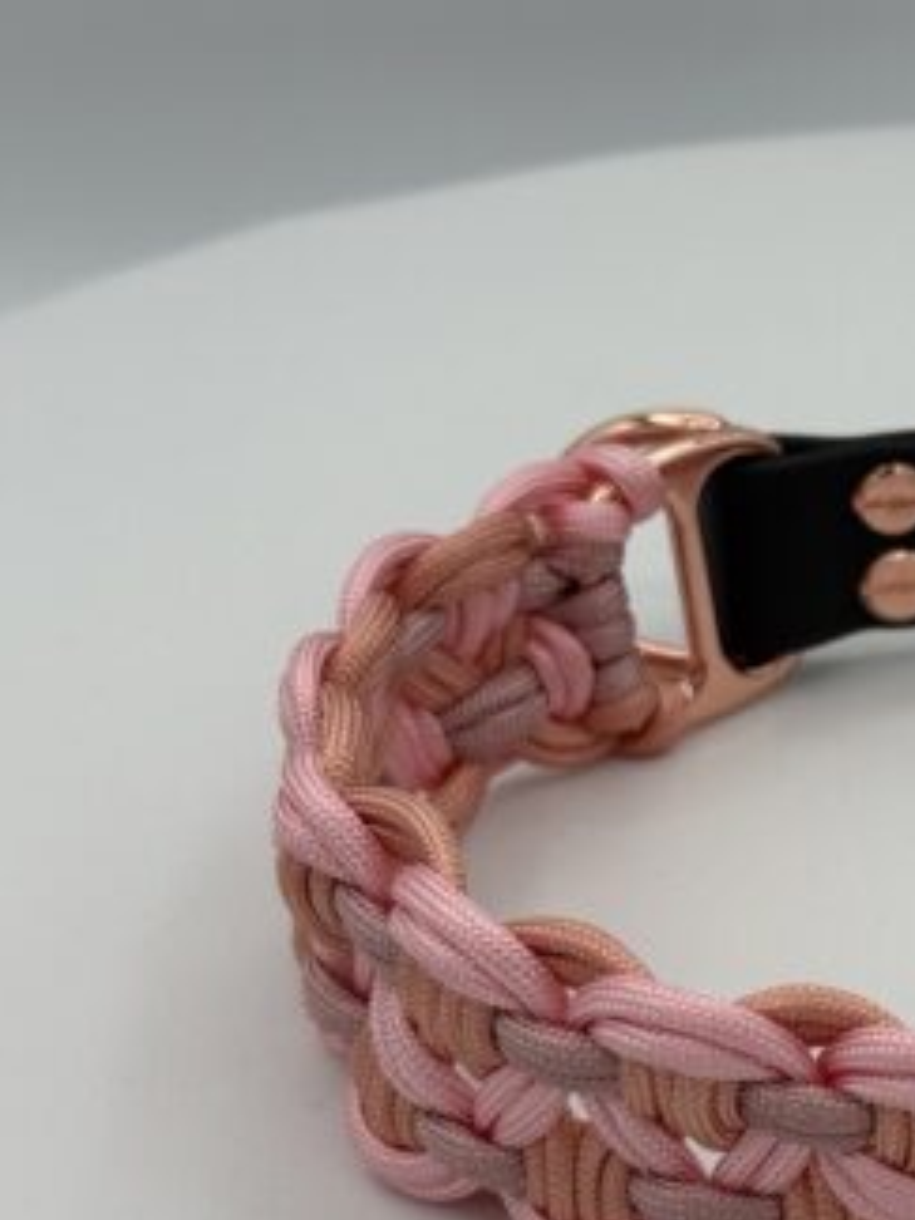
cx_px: 1092
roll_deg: +1.2
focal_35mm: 89
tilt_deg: -35.0
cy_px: 779
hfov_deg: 16.0
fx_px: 3137
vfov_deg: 21.9
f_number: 1.78
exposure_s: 1/2865
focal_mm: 6.76
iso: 64
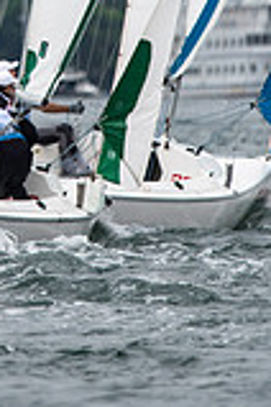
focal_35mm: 1277
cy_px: -131
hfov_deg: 1.1
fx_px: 14418
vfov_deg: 1.6
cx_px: -100
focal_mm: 300
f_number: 4
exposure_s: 1/4000
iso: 250
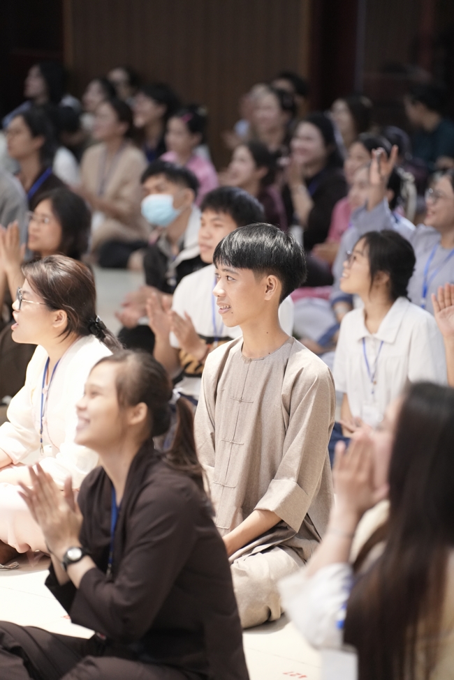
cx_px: 227
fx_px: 2837
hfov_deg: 9.1
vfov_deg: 13.7
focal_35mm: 150
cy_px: 340
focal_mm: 150
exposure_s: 1/160
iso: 5000
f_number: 2.8
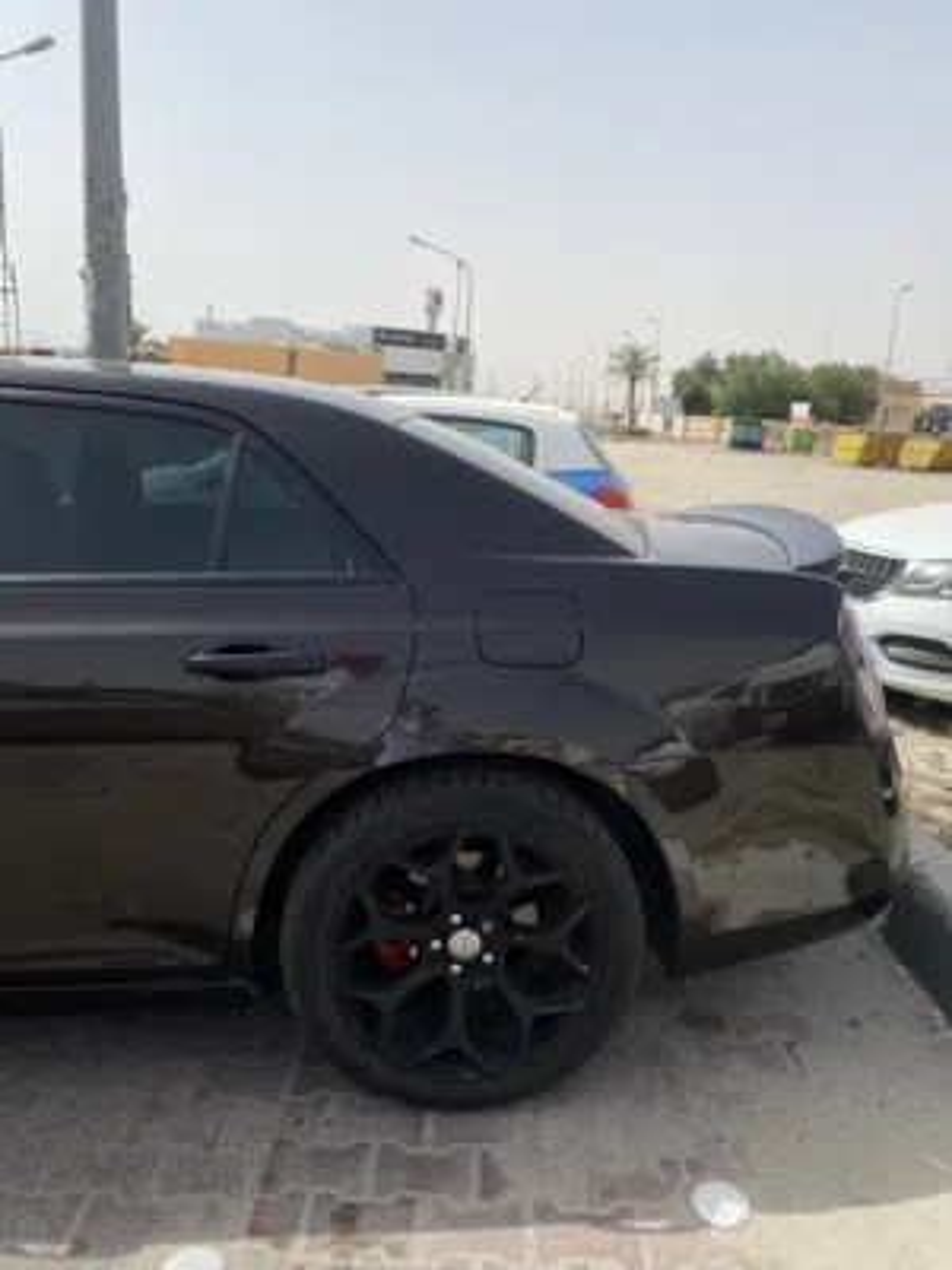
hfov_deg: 53.1
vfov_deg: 67.3
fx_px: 953
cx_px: 476
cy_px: 635
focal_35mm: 26
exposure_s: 1/3731
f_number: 1.8
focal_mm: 4.25
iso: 32
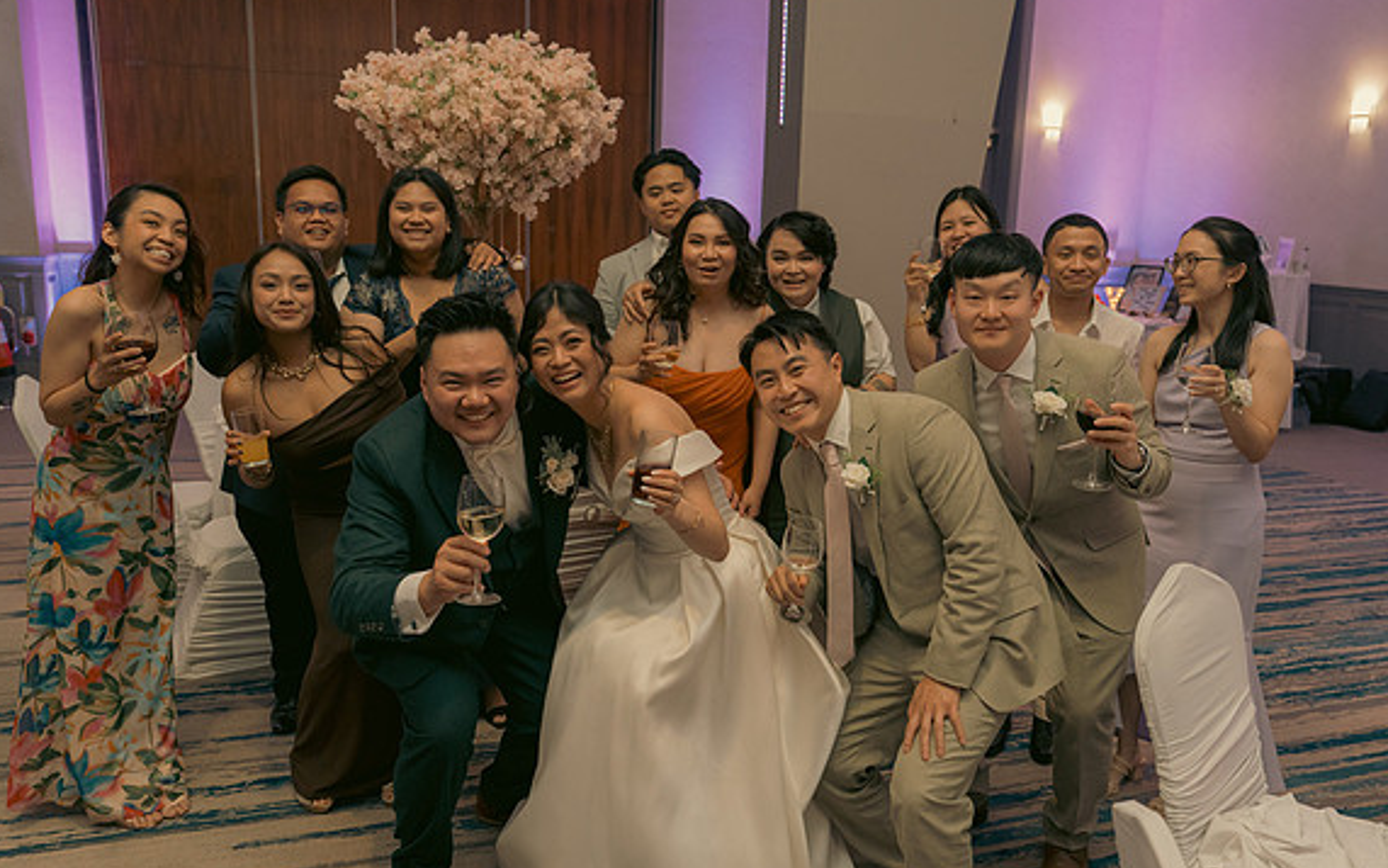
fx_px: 1097
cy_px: 434
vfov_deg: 43.2
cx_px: 693
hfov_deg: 64.6
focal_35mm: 29
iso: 2500
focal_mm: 28
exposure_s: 1/160
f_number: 3.5
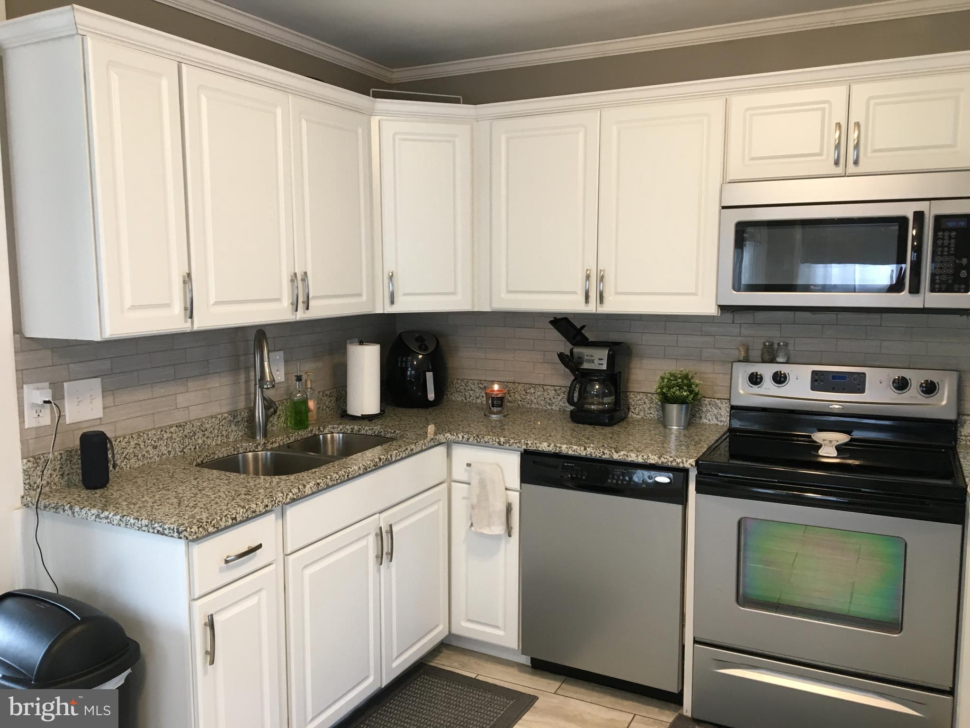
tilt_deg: -5.6
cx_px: 485
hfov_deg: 61.7
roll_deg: -0.2
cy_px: 364
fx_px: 813
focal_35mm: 29
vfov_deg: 48.2
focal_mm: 4.15
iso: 80
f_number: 2.2
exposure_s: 1/30
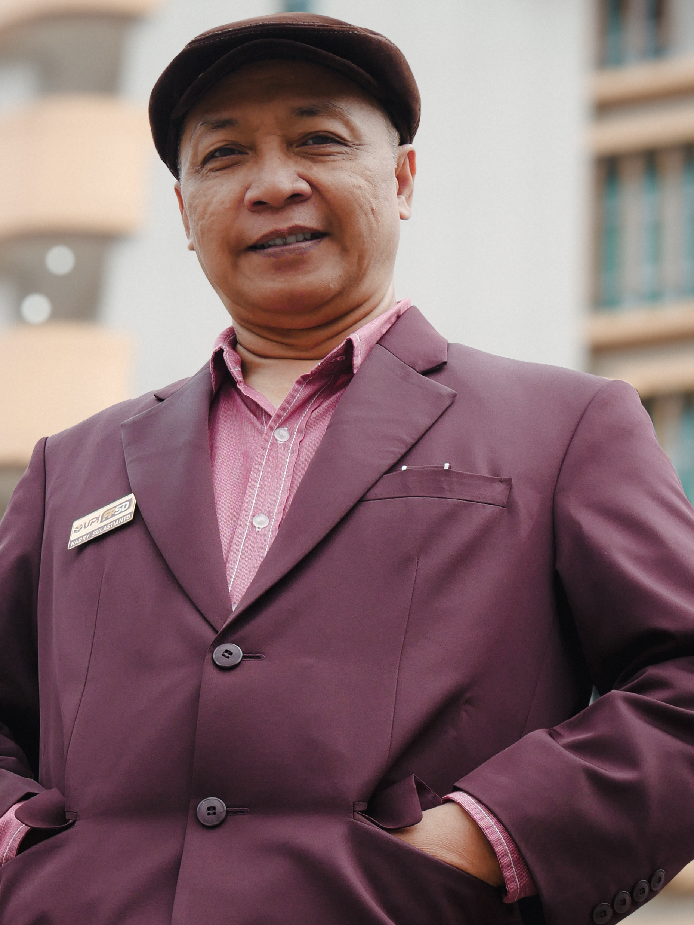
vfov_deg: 18.8
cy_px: 629
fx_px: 2778
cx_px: 306
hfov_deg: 14.2
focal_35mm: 104
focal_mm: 28
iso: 200
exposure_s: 1/250
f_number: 5.4
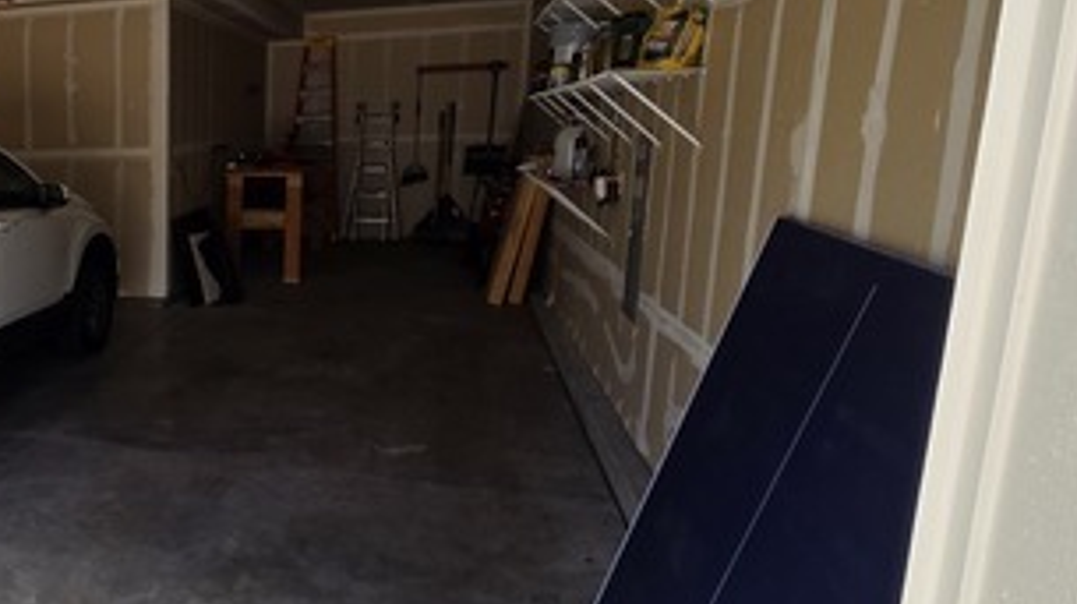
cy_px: 314
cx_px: -2
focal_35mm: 31
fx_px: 885
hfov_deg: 50.5
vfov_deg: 37.7
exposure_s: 1/539
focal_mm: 2.2
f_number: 2.2
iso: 50
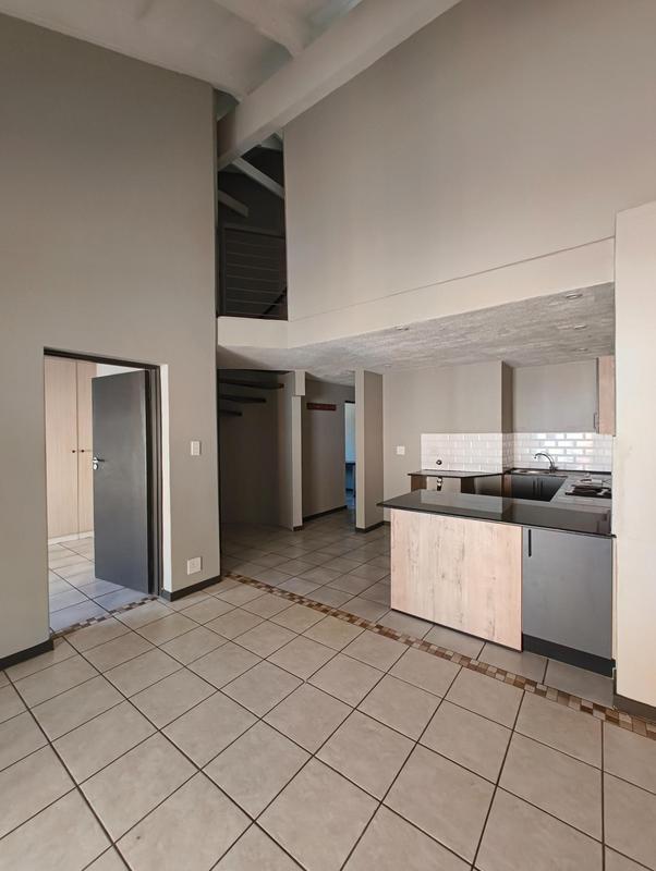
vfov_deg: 102.0
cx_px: 328
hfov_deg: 85.8
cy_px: 436
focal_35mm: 14
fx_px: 353
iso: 1236
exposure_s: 1/50
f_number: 2.2
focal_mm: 2.15
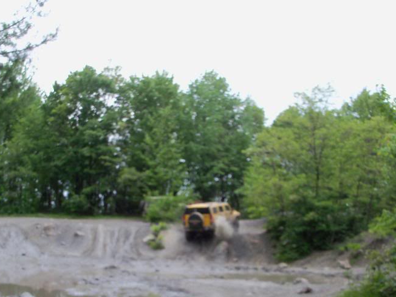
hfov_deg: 34.9
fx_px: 629
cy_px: 223
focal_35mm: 55
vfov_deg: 26.2
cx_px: 166
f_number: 3
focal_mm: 6.3
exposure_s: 1/400
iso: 80
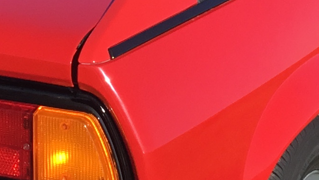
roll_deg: +3.3
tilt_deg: -10.2
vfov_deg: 7.3
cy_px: -81
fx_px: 1379
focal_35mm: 163
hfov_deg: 13.2
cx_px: 95
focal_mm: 3.3
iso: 25
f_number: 2.4
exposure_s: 1/1058
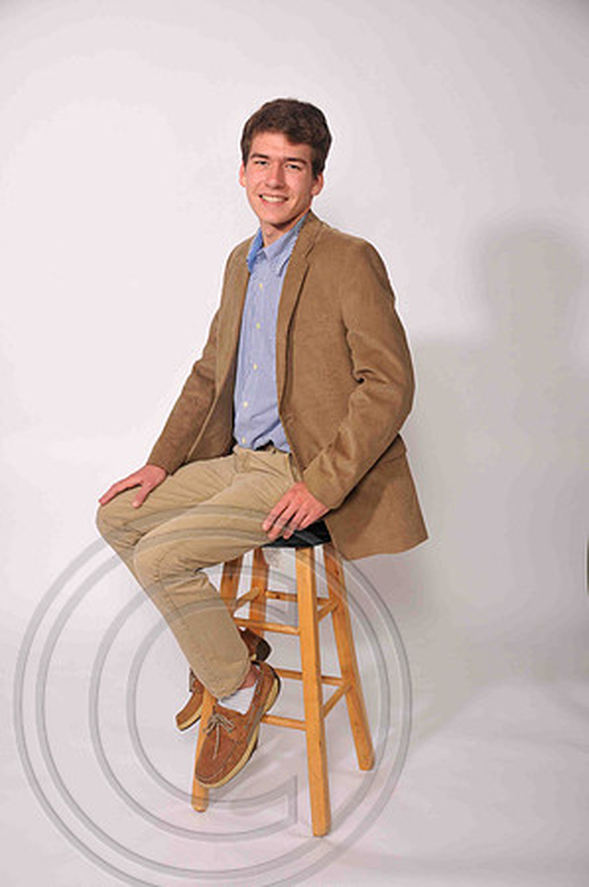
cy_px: 444
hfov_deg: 28.9
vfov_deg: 42.4
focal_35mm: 46
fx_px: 1144
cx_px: 294
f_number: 5
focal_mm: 31
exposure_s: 1/160
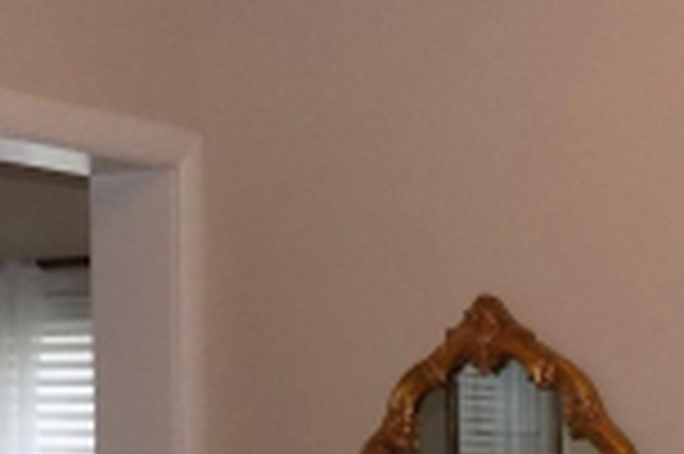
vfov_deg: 12.1
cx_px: 718
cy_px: 764
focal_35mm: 105
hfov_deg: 18.8
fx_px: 1993
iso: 200
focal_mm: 4
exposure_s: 1/30
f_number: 3.1
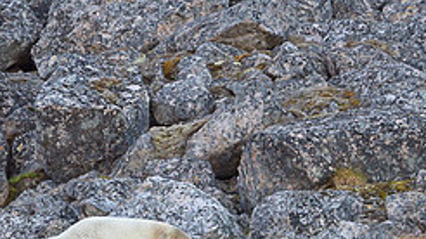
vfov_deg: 0.8
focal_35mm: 1586
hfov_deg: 1.4
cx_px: 206
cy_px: 172
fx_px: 17904
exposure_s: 1/1600
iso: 2500
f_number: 5.6
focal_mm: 500
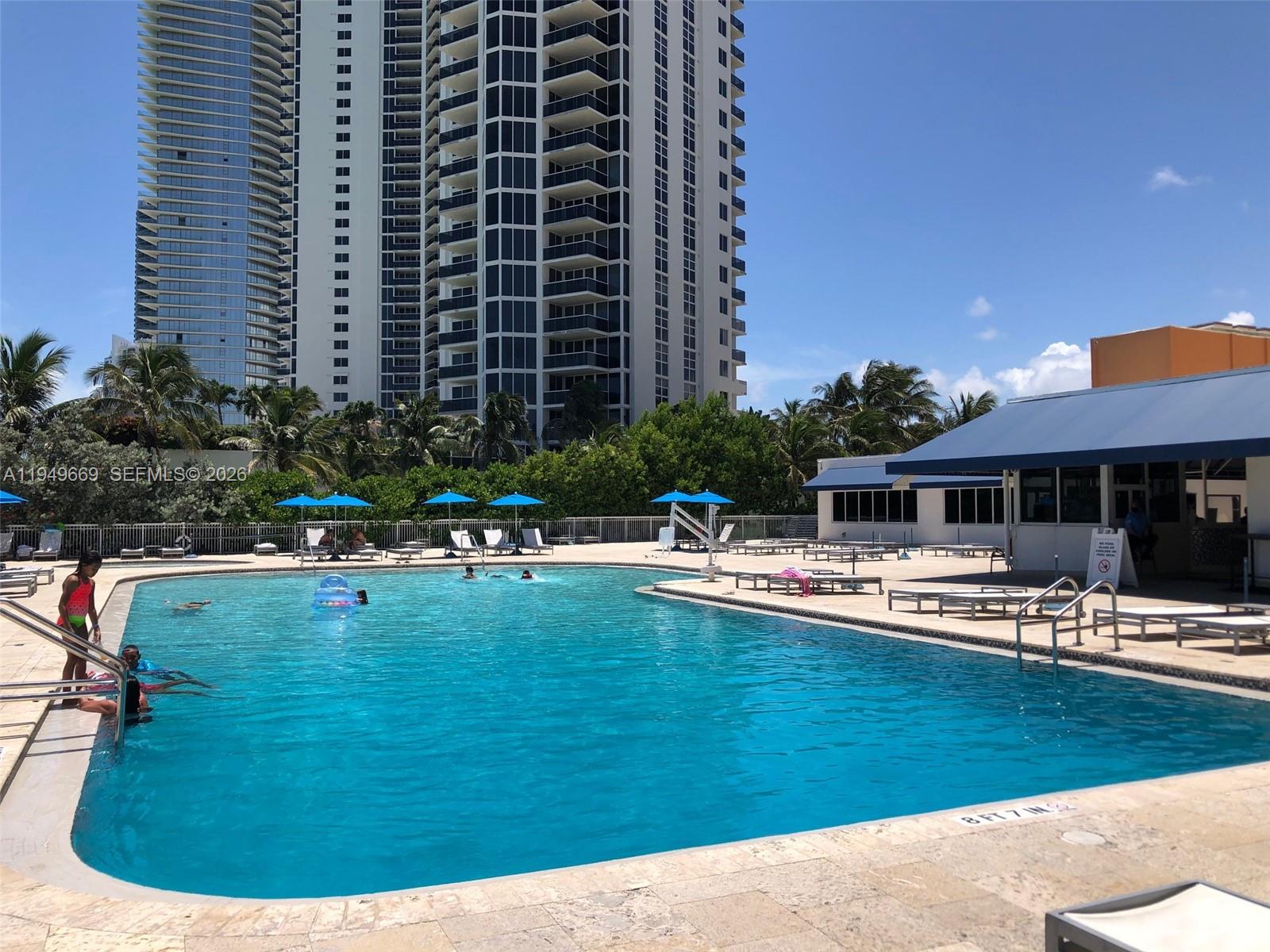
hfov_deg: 63.4
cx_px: 635
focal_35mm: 28
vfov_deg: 49.7
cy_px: 476
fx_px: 1027
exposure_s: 1/2558
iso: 20
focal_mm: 3.99
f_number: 1.8
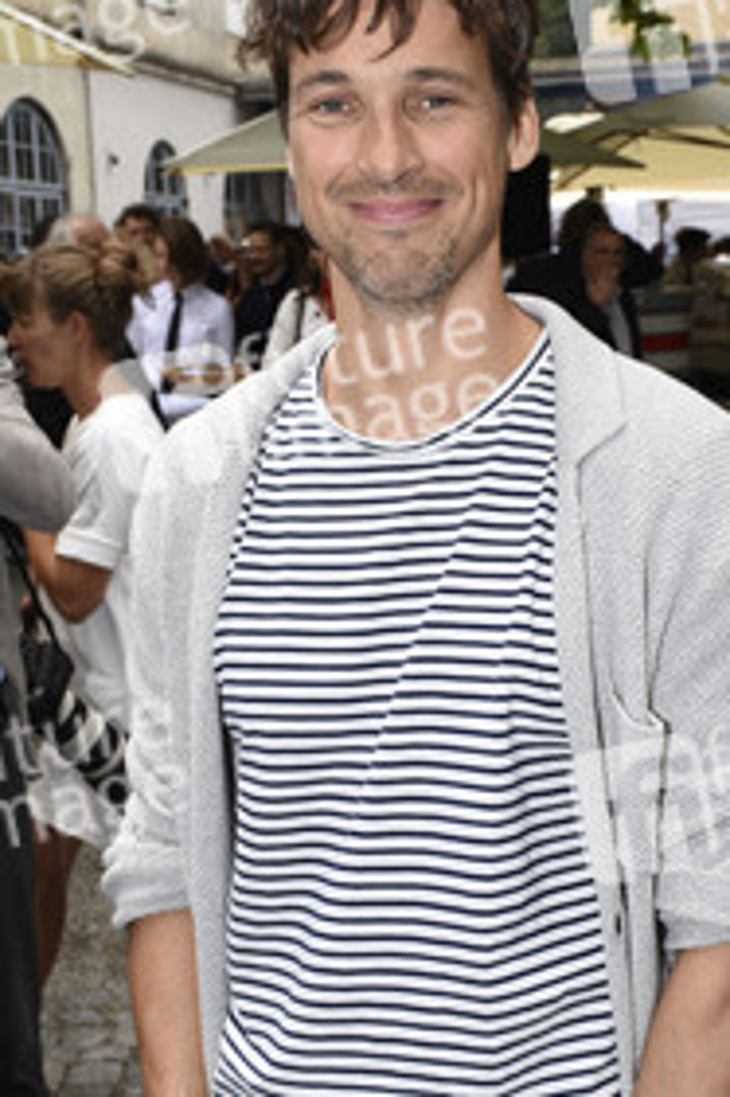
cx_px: 414
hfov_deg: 23.4
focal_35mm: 58
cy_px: 597
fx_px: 1757
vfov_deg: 34.6
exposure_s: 1/160
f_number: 7.1
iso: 160
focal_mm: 27
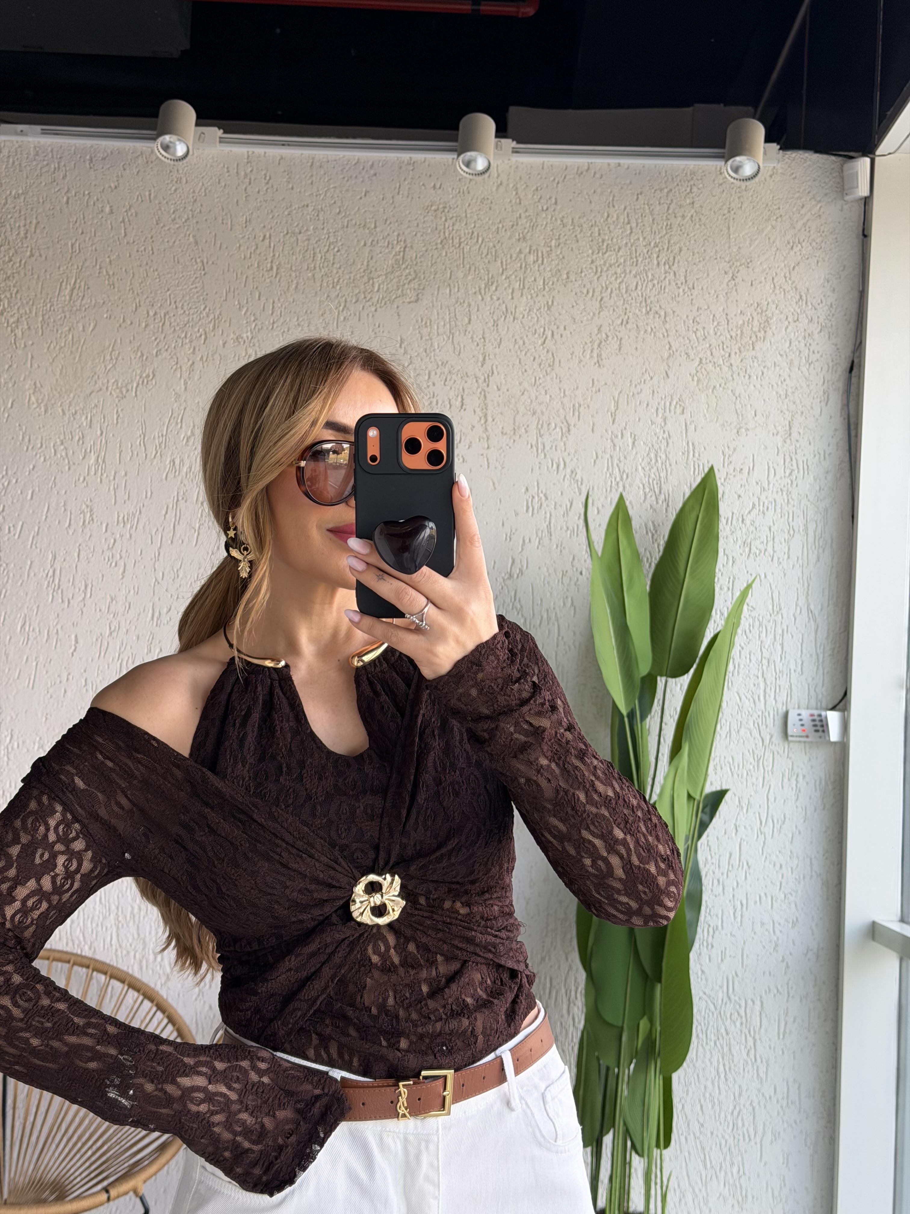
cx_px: 455
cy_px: 607
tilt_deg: -14.4
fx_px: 1682
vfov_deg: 39.7
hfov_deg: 30.3
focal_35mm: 48
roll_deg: -3.4
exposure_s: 1/121
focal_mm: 6.76
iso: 64
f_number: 1.78
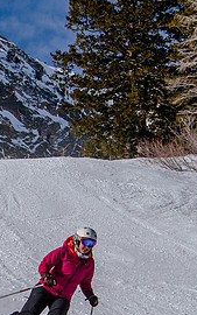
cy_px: 251
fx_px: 1527
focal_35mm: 178
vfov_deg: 11.7
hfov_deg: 7.3
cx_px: -74
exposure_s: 1/3200
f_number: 5.6
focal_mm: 38
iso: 200
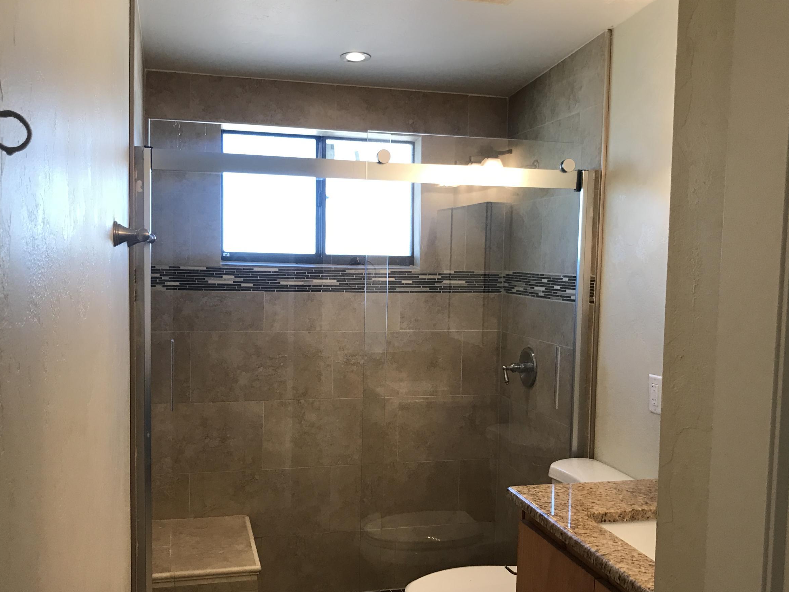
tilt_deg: -5.1
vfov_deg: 39.6
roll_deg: -0.6
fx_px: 821
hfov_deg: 51.3
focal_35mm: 36
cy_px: 324
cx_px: 408
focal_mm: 3.99
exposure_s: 1/30
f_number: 1.8
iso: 25
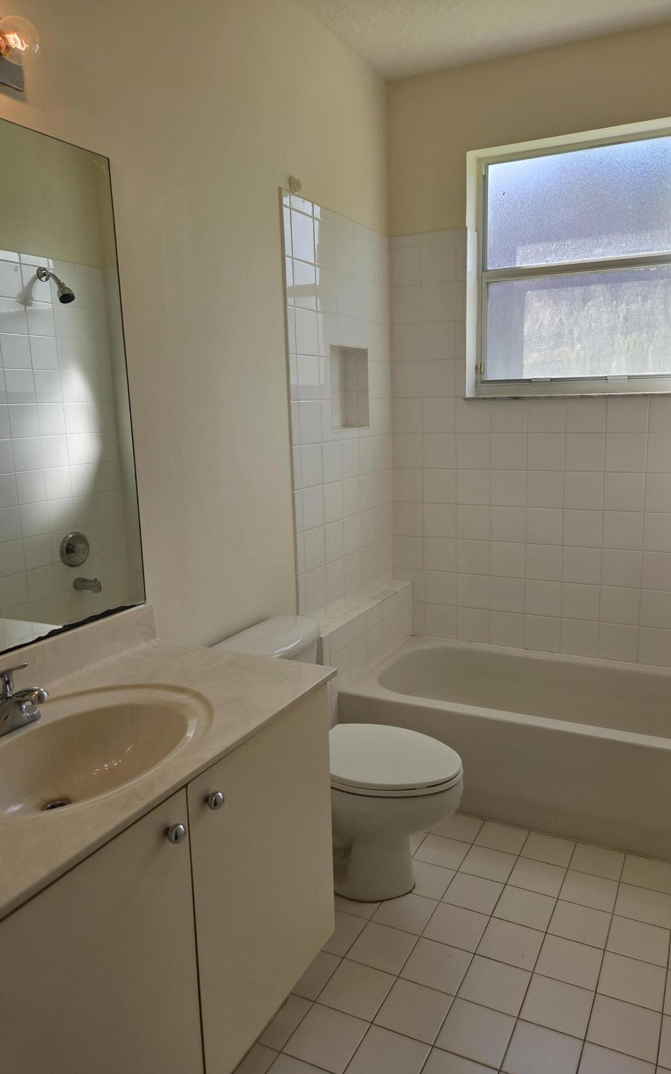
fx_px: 731
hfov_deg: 49.1
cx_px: 381
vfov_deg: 72.5
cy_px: 540
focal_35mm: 25
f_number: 1.8
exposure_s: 1/571
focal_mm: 5.4
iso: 80
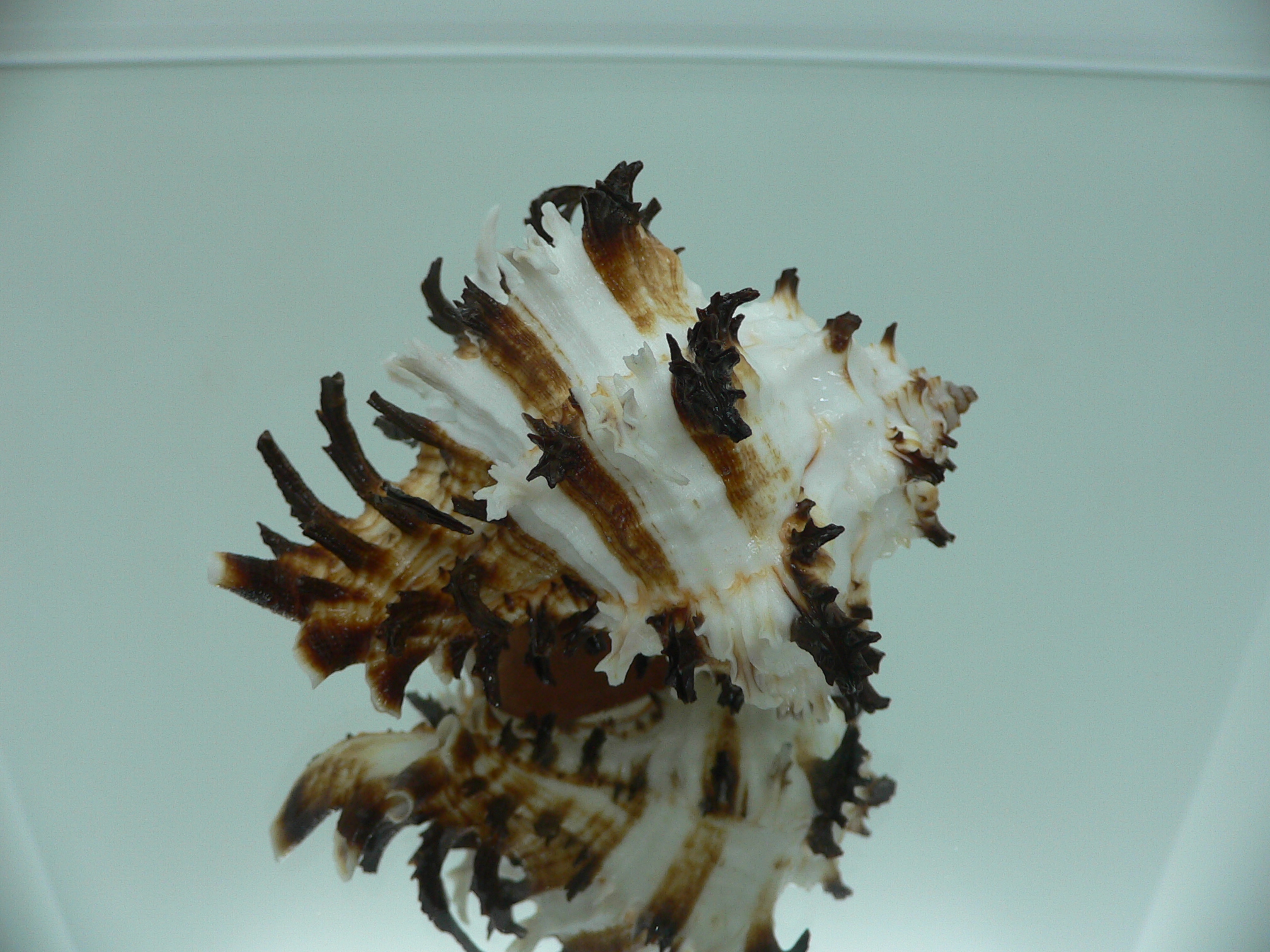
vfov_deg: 40.7
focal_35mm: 35
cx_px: 635
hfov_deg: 52.6
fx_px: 1284
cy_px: 476
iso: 80
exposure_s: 1/60
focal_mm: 4.6
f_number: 2.8
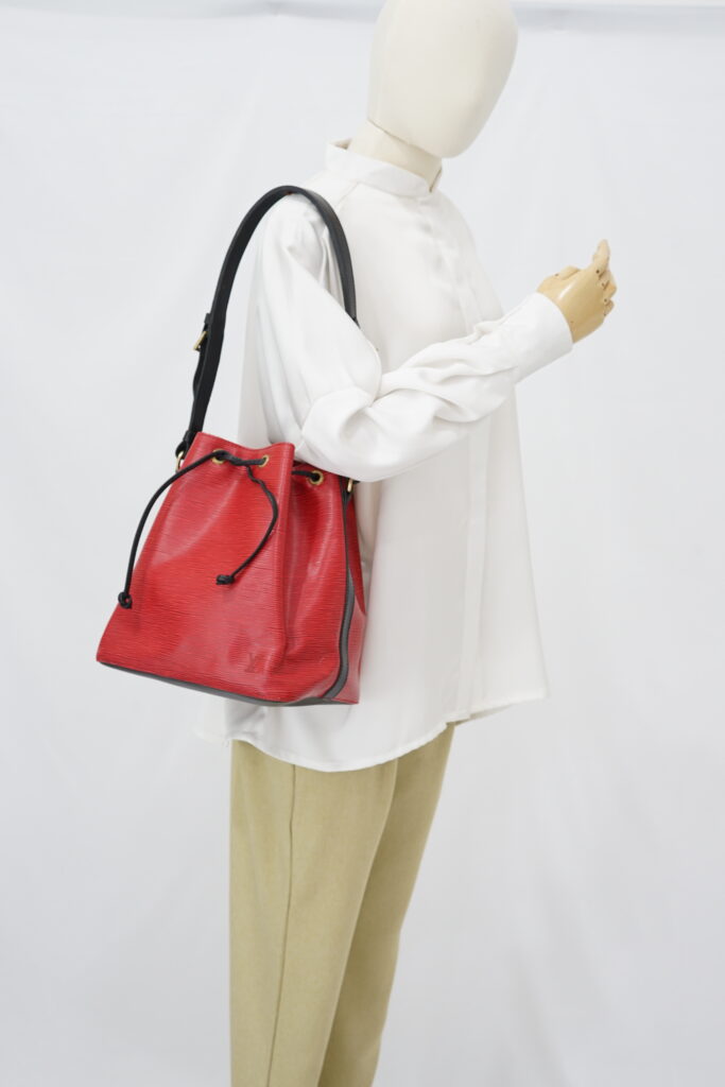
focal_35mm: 50
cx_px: 362
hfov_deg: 27.0
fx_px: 1510
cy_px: 544
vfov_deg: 39.6
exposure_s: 1/10
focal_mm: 50
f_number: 6.3
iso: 640
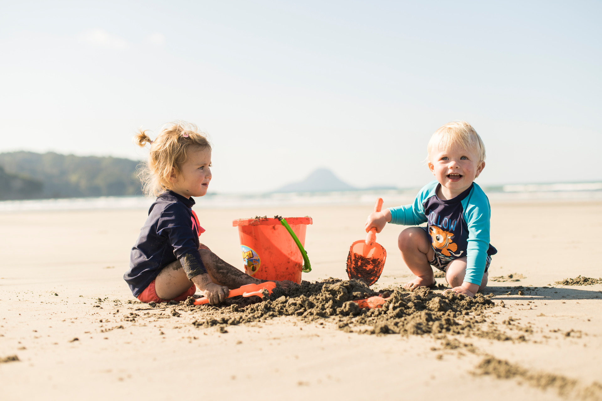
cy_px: 200
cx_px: 301
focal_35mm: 50
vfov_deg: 27.0
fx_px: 836
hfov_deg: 39.6
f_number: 3.2
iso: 64
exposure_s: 1/1600
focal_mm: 50
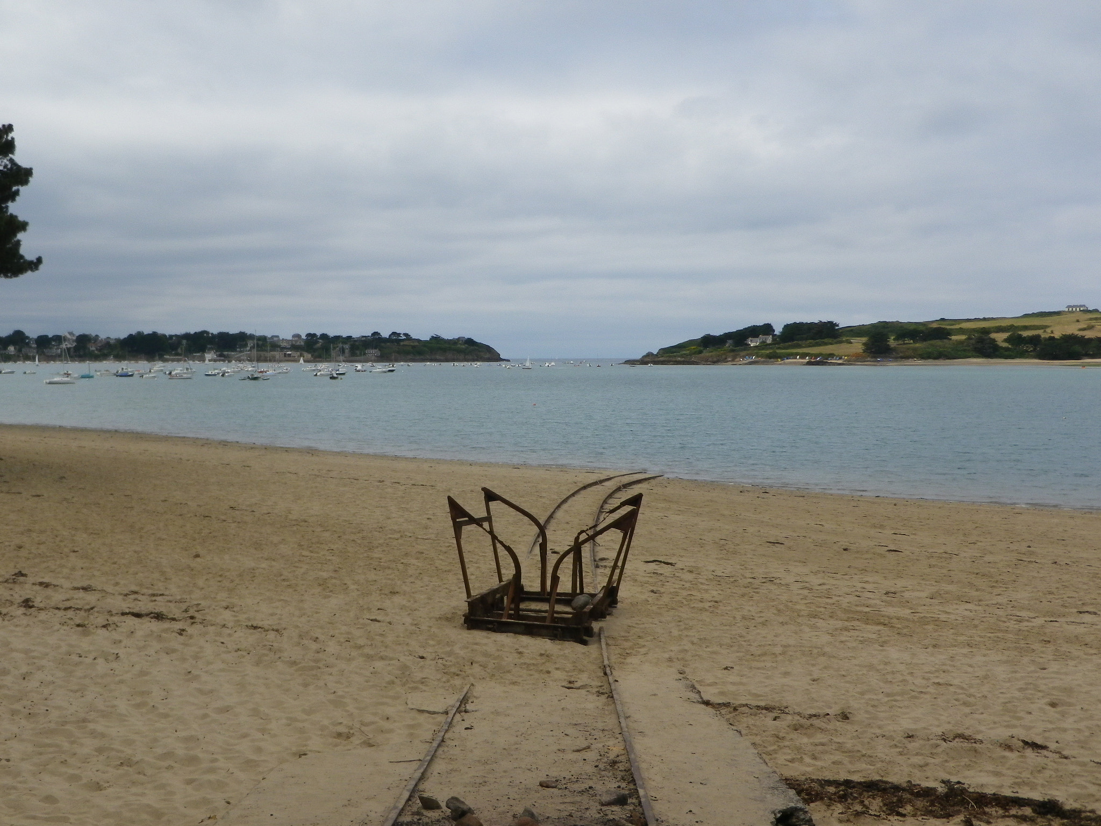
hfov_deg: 47.9
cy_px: 413
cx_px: 550
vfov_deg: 36.8
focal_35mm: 39
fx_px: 1240
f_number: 4
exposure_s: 1/1250
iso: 100
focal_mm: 7
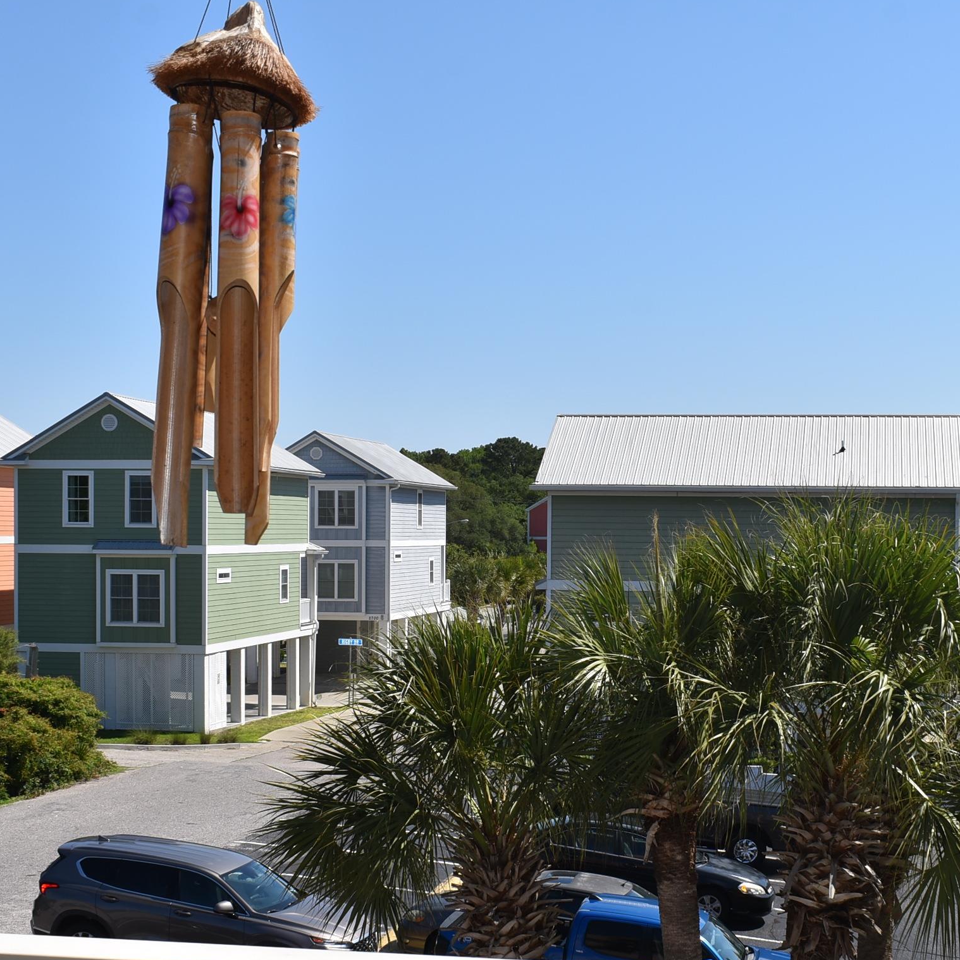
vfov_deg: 29.5
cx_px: 591
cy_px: 615
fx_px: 1815
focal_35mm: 58
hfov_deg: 29.5
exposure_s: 1/200
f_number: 11
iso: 100
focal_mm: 23
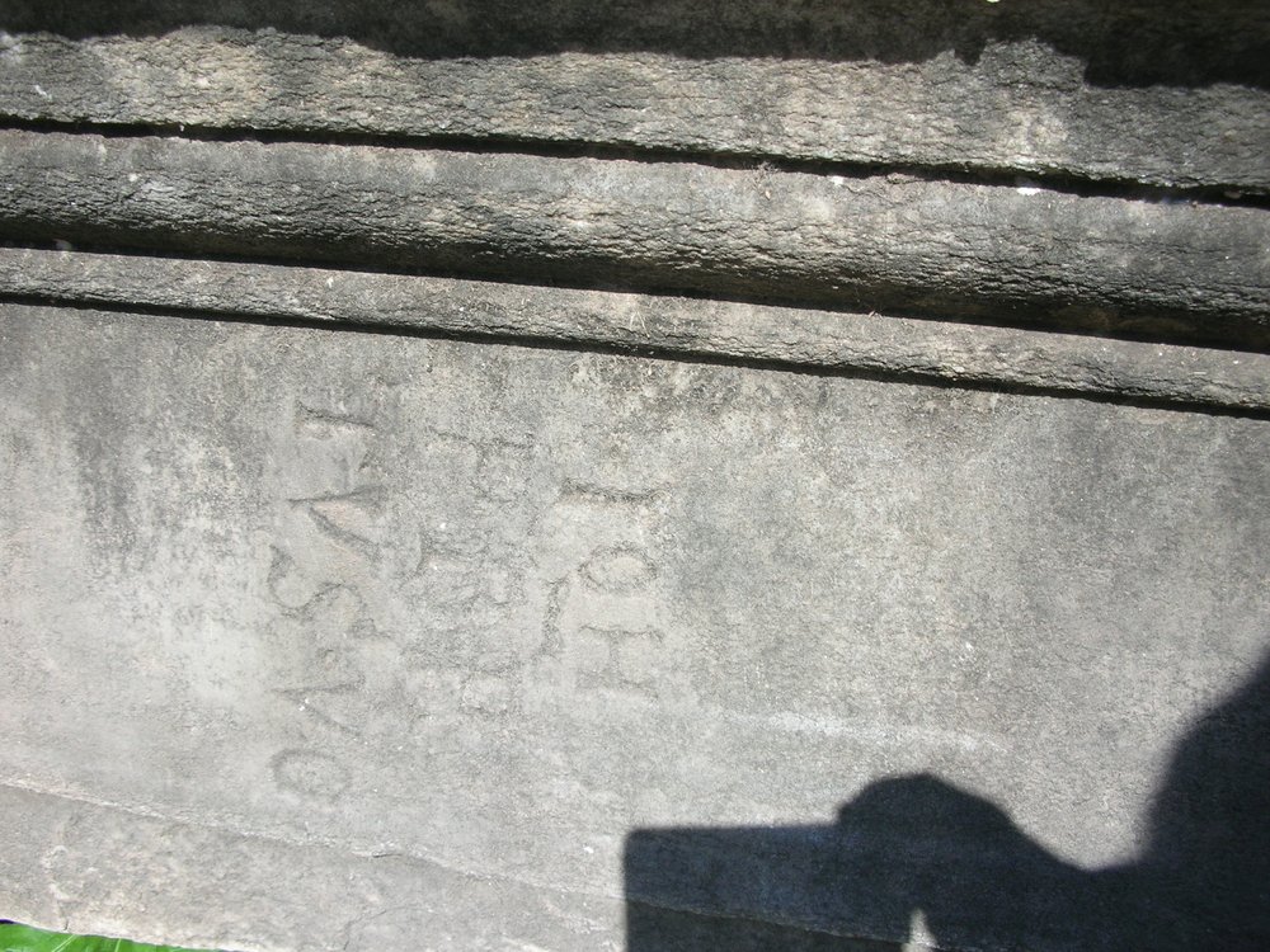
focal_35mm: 35
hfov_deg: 52.6
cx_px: 635
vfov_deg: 40.7
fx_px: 1284
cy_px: 476
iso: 50
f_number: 8.5
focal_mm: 5.8
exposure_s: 1/49.5
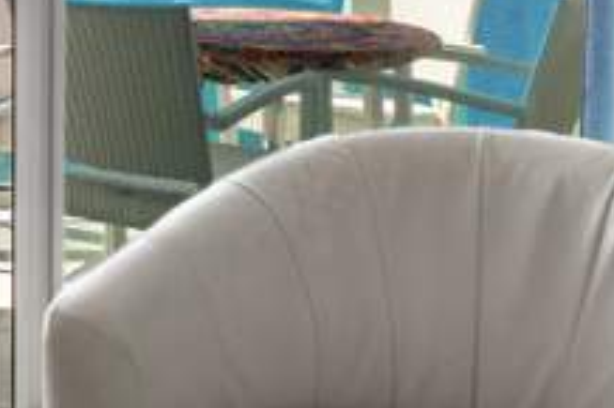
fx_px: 1500
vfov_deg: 14.5
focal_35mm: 88
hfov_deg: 20.5
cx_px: -253
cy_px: -190
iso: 250
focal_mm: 24
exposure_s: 1/60
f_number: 8
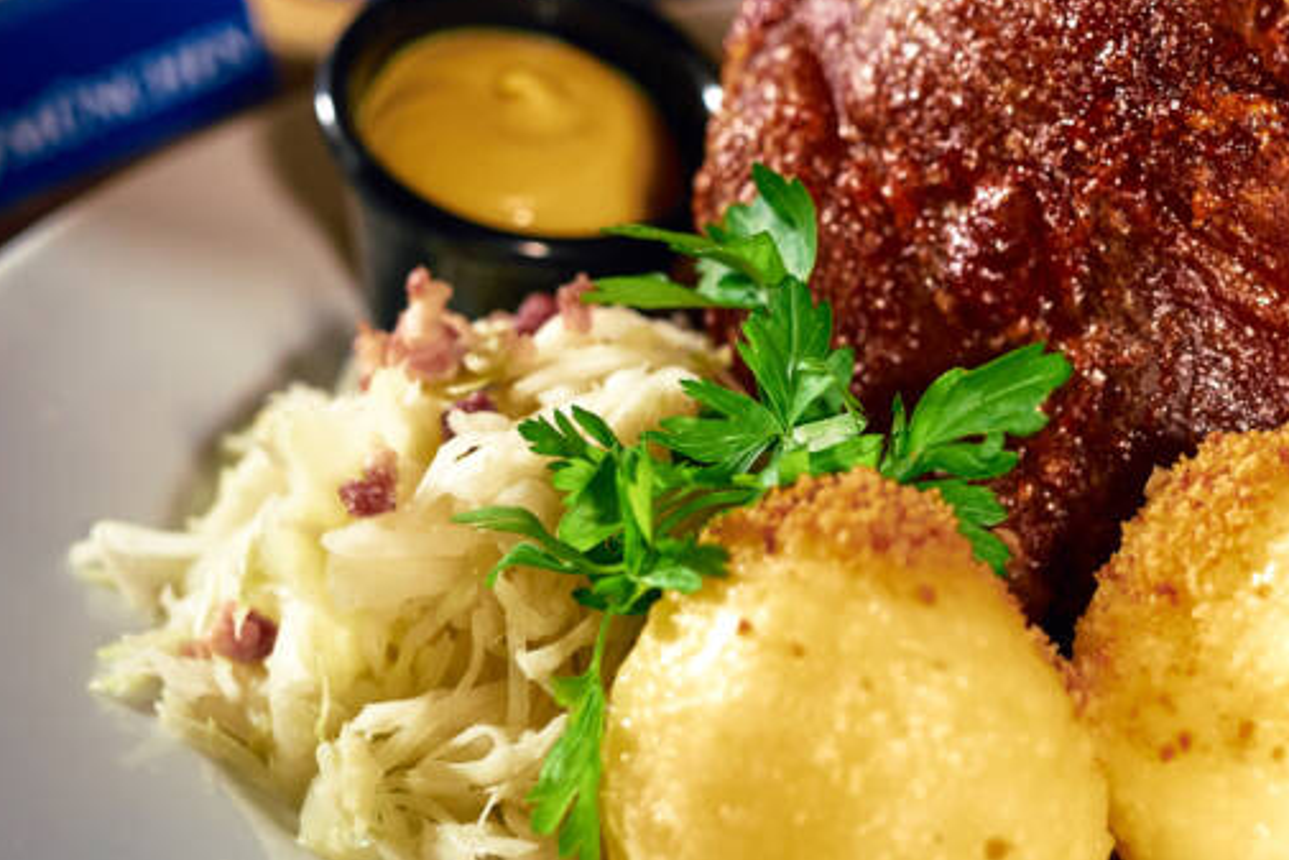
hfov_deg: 20.4
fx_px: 3546
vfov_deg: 13.8
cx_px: 978
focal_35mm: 99
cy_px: 221
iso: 640
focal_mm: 50
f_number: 3.5
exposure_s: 1/80
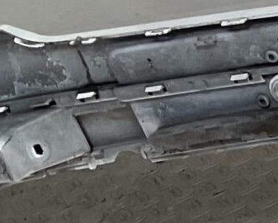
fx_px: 1770
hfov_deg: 7.6
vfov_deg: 7.2
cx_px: 893
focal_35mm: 215
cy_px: 236
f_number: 1.8
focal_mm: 3
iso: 16
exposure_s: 1/534
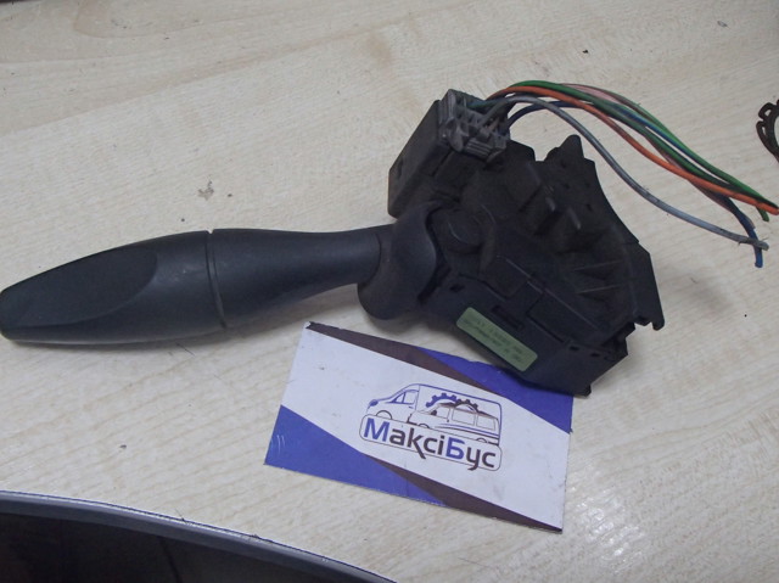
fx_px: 832
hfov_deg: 50.2
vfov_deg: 38.6
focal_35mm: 37
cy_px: 292
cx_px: 390
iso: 800
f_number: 4.7
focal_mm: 6.64
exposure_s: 1/60
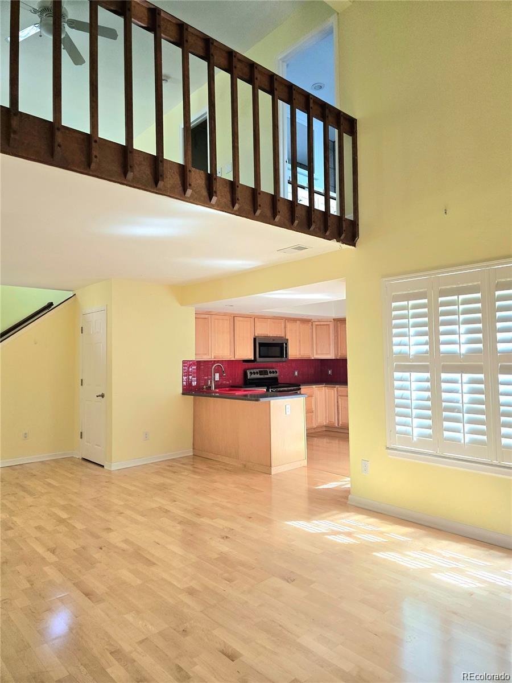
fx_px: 454
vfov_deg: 73.9
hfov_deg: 58.9
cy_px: 342
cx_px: 256
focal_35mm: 23
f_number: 1.7
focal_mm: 6.3
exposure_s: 1/120
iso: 160
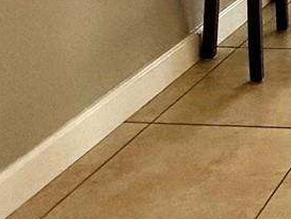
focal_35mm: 82
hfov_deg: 17.8
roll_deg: -1.6
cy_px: -178
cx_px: 561
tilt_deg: -7.1
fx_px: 690
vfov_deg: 15.4
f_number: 2.2
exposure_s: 1/120
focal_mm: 2.22
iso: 50
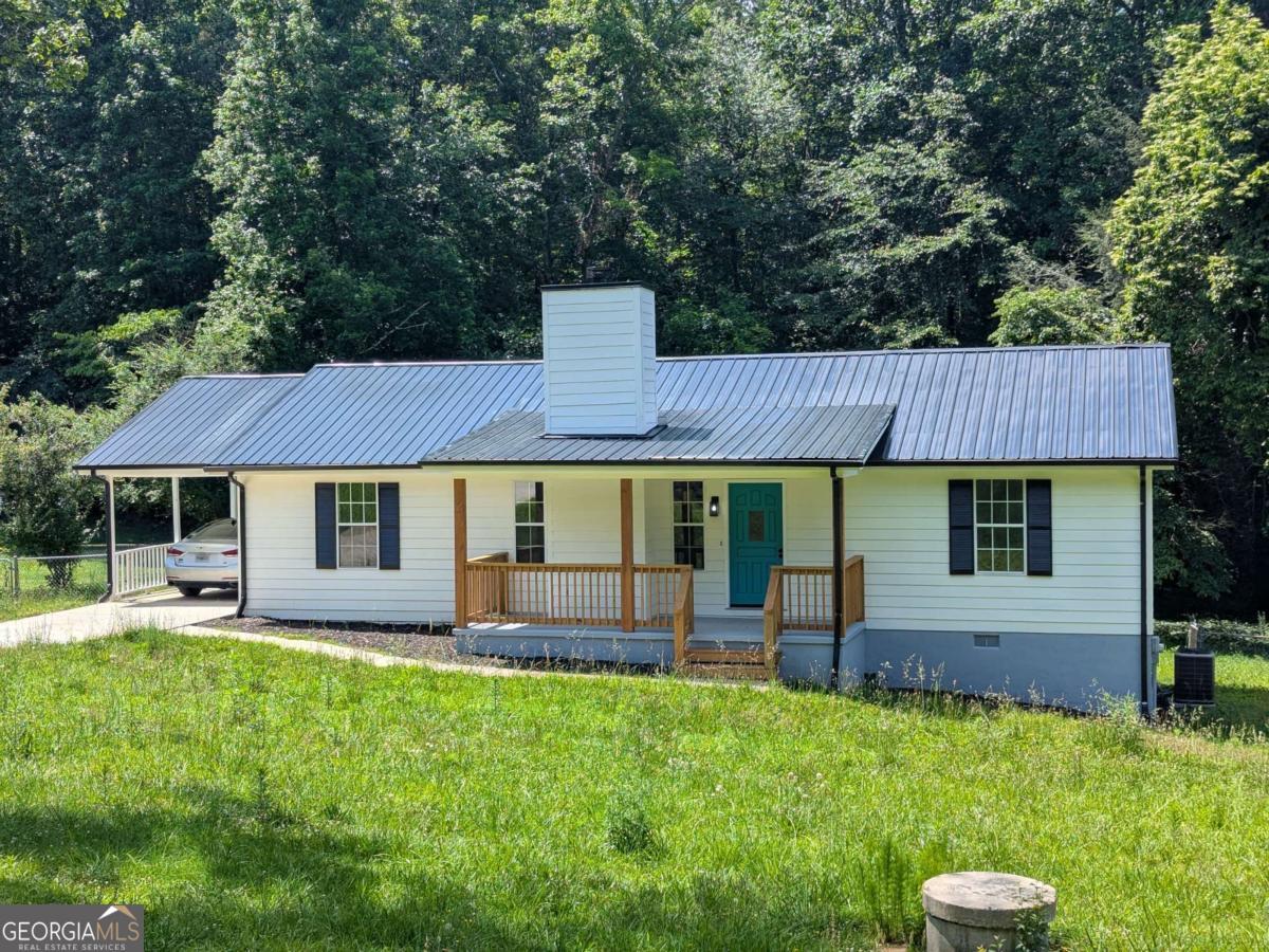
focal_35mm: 48
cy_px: 476
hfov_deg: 39.7
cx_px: 634
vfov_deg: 30.3
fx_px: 1760
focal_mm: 6.81
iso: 44
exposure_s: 1/1134
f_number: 1.85
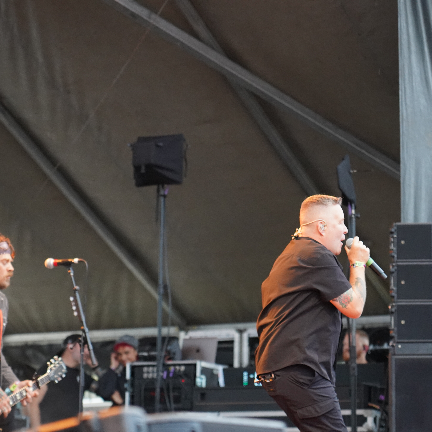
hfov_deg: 13.0
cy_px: 216
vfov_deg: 13.0
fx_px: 1892
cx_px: 212
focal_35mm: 134
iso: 4000
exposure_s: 1/160
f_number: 4
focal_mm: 105
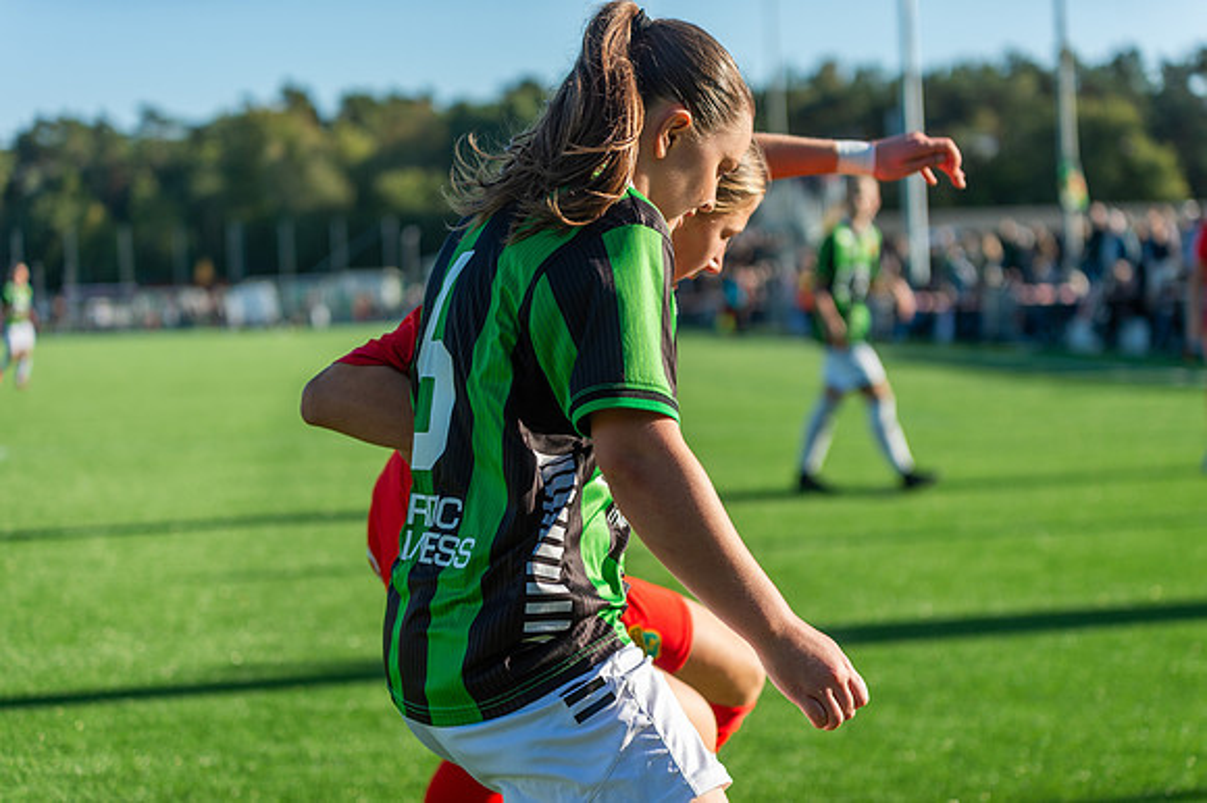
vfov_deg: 19.4
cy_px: 402
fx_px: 2346
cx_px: 604
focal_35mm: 70
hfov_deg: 28.9
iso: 220
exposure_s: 1/2000
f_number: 3.2
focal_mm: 70
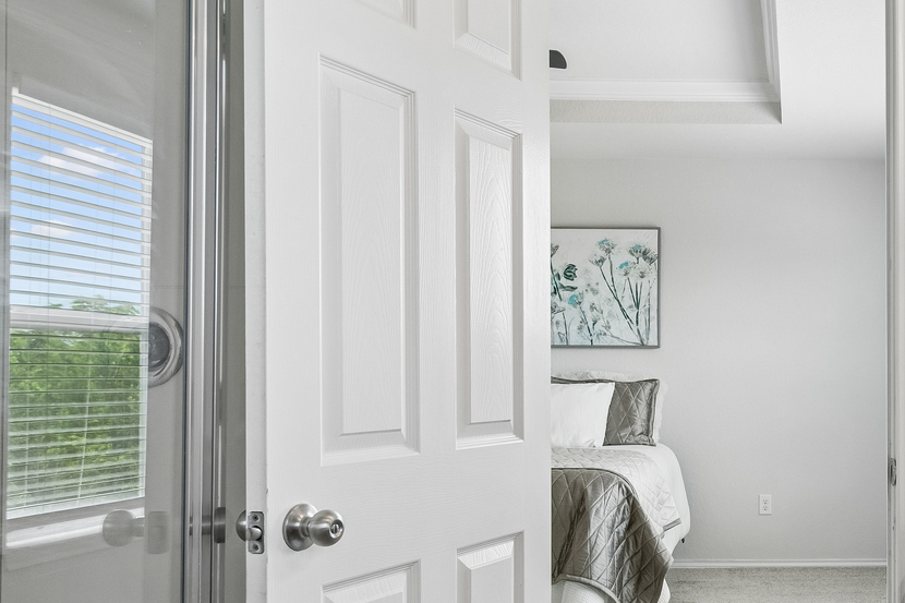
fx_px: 1030
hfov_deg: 42.9
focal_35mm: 41
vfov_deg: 32.4
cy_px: 387
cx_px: 836
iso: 320
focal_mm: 14
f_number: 8
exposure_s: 1/60
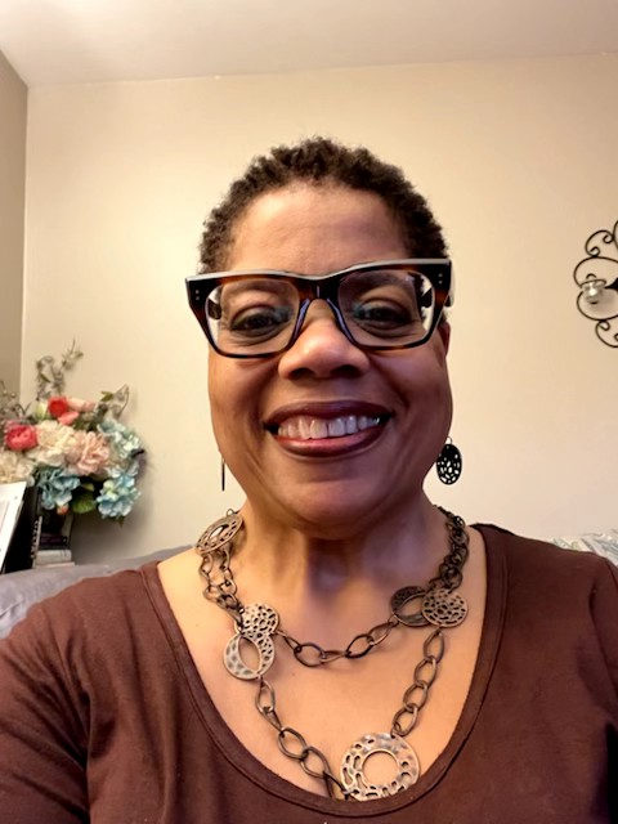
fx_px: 714
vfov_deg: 60.0
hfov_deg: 46.8
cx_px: 309
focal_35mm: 30
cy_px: 412
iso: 640
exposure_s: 1/15
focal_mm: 2.71
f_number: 2.2
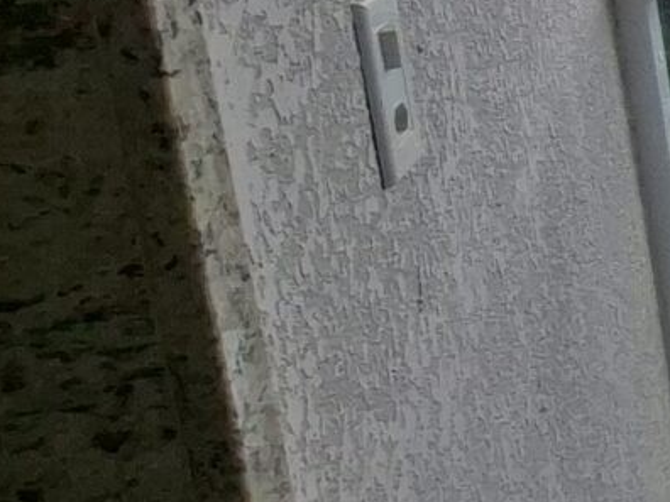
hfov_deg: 12.9
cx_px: 1822
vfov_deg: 16.9
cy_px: -66
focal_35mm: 84
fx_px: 1626
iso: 40
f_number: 2.2
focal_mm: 1.74
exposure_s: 1/1359
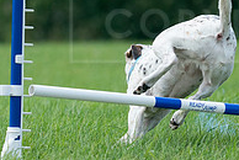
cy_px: 44
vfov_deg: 1.4
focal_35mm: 974
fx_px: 6476
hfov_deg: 2.1
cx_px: 187
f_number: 6.3
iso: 1250
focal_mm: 326
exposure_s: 1/4000
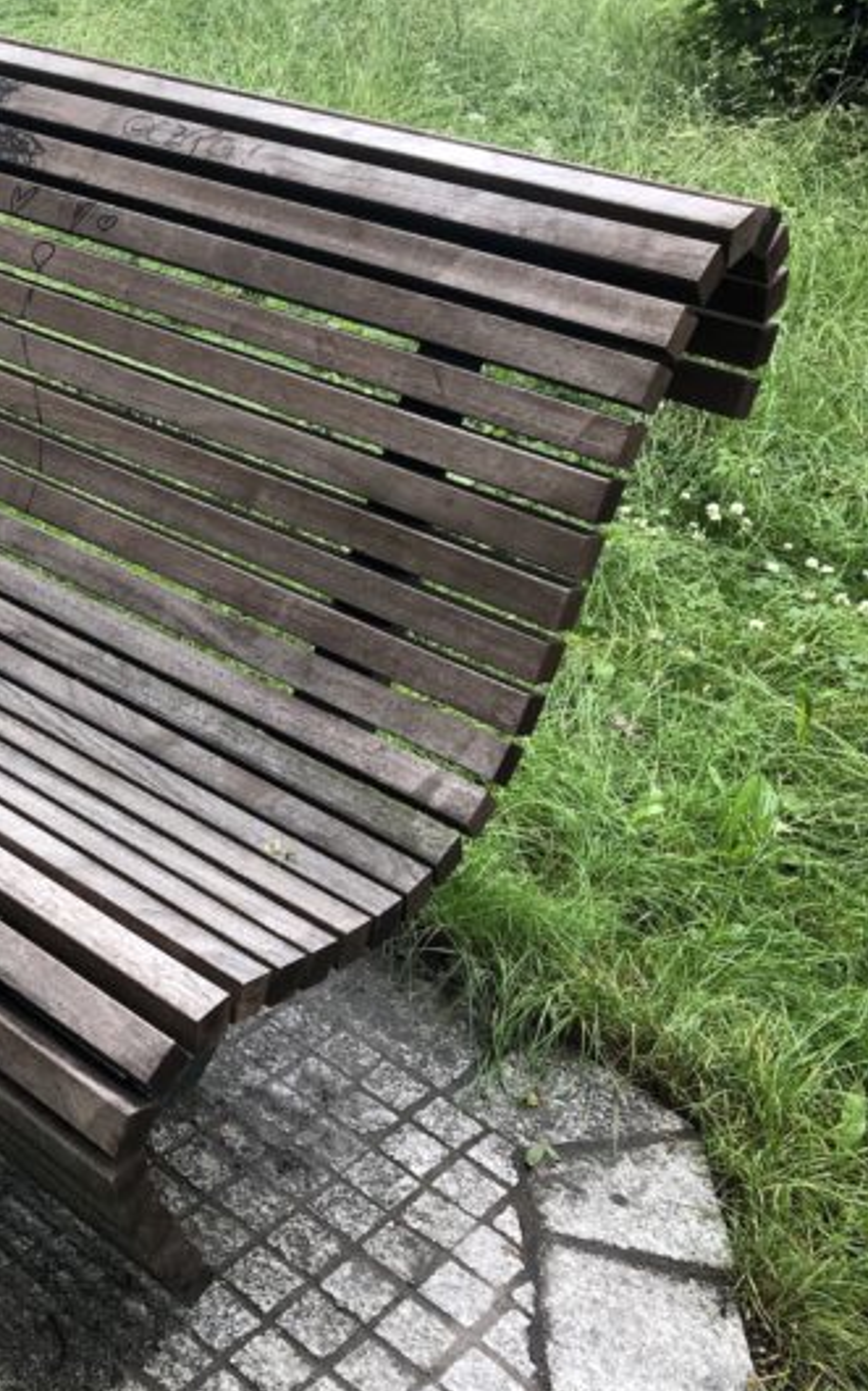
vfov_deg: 46.2
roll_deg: -4.3
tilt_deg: -28.4
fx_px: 1628
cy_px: 646
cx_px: -50
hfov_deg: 27.7
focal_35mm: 43
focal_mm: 3.99
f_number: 1.8
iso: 25
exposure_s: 1/40
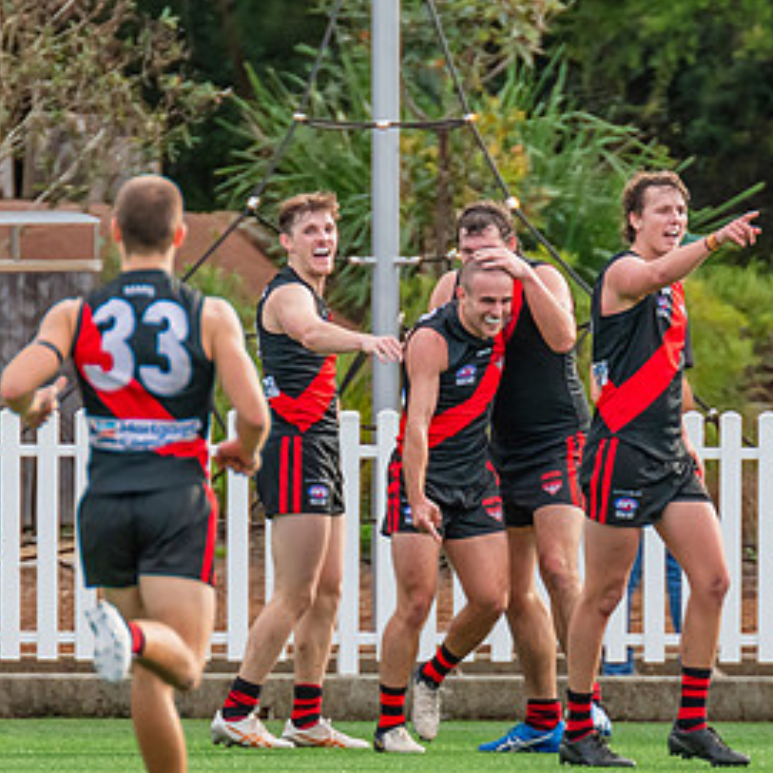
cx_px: 427
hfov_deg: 1.3
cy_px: 467
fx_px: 34663
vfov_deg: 1.3
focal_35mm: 1372
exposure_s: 1/1250
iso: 800
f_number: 5
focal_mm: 420
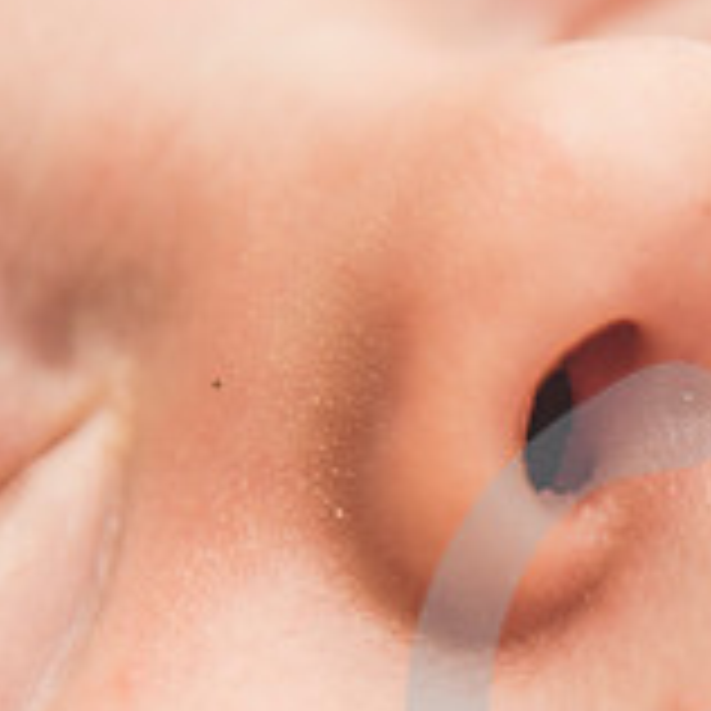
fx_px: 5089
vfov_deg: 7.9
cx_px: 1120
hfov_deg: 7.8
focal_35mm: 219
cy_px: 763
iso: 500
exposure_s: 1/125
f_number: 5.6
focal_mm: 70
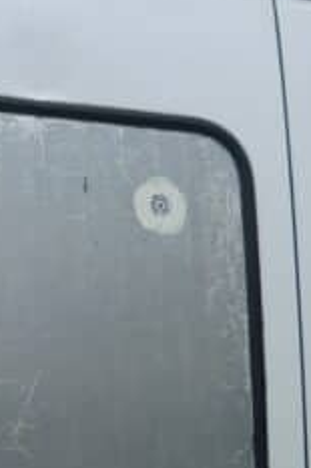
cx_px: 50
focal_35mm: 142
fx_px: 1843
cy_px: 482
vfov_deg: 14.2
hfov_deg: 9.6
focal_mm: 5.5
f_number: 2.8
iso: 80
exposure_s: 1/640
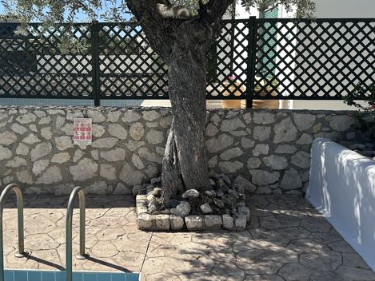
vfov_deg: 39.6
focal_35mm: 36
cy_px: 119
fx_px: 390
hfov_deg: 50.8
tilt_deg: -7.5
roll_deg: +0.2
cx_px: 138
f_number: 1.78
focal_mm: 6.86
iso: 80
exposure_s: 1/4016
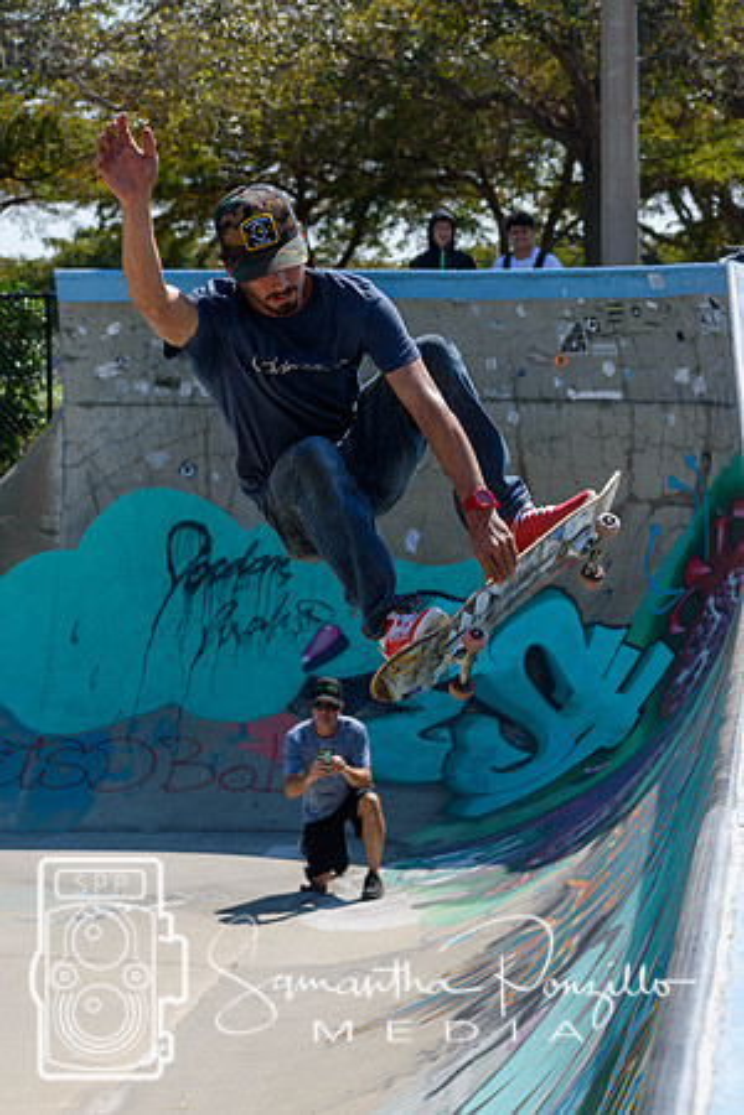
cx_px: 372
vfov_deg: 19.5
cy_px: 558
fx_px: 3255
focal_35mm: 105
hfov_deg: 13.0
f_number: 7.1
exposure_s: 1/800
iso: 200
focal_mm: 70
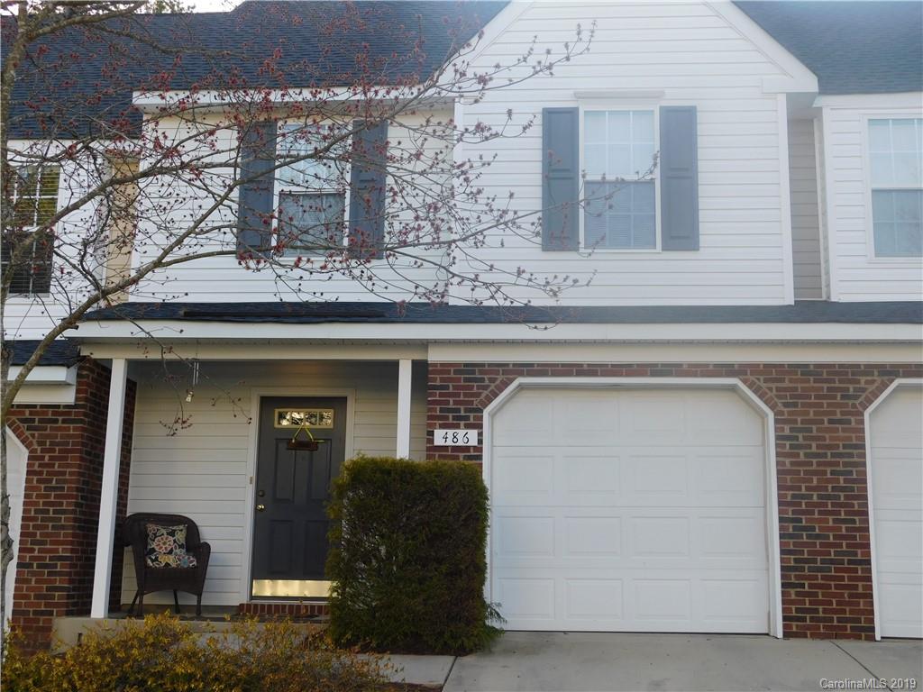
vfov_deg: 32.2
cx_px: 462
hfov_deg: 42.1
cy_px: 346
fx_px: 1200
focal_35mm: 45
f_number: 3.7
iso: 125
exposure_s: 1/200
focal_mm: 8
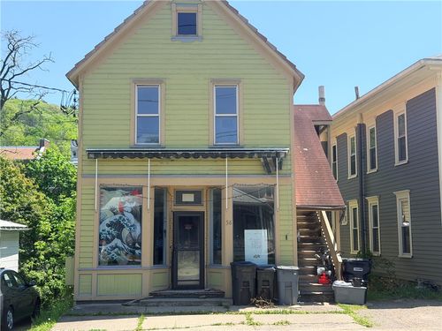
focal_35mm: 48
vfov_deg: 30.3
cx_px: 221
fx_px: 613
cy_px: 166
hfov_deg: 39.7
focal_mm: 6.76
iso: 64
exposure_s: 1/2208
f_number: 1.78
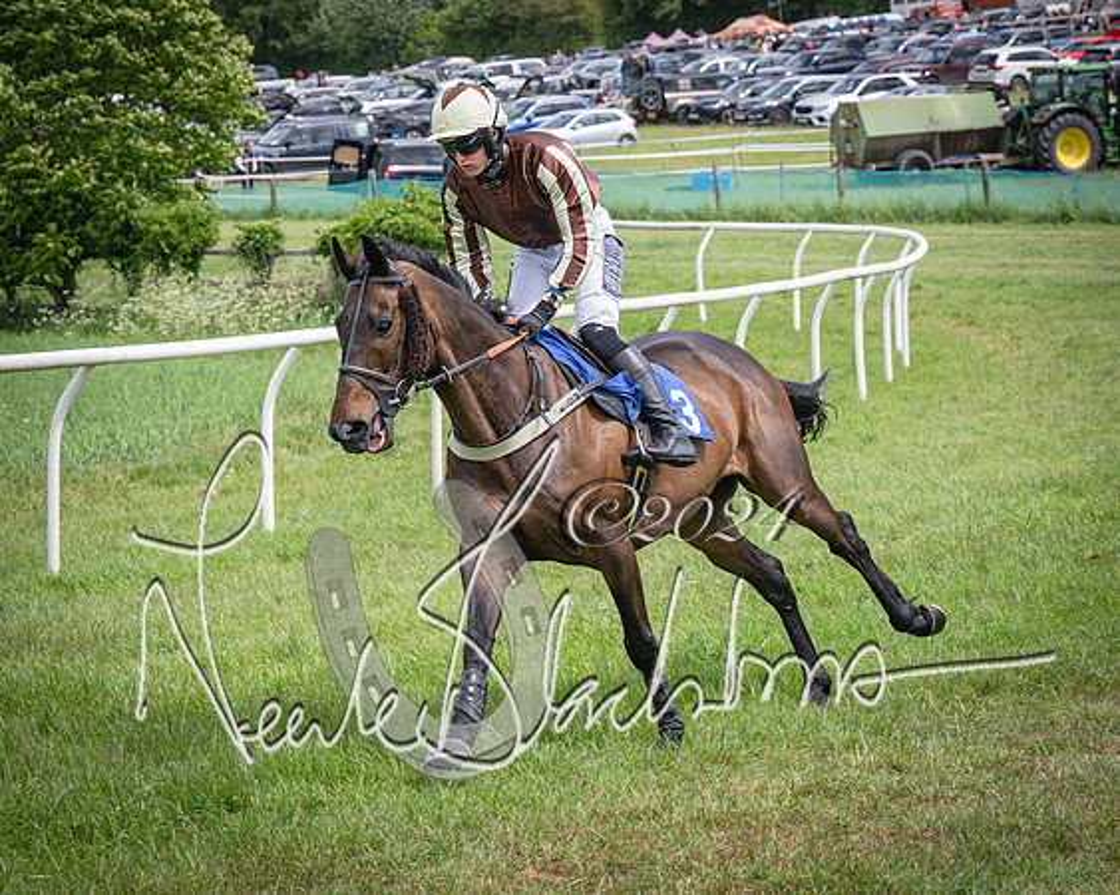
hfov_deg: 13.1
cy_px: 406
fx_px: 4881
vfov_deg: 10.5
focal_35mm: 147
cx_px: 448
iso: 400
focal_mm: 70
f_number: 5
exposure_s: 1/1600
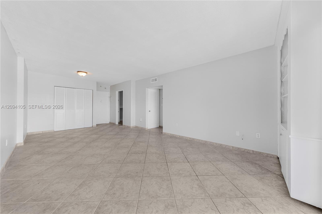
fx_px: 107
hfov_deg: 112.6
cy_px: 107
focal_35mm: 12
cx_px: 161
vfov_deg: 90.0
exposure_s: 1/2.5
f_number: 8
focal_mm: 12
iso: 100
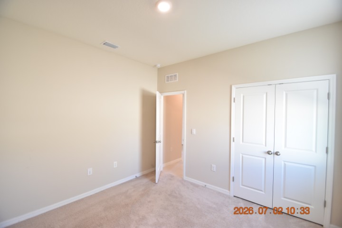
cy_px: 114
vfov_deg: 77.3
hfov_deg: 100.4
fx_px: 142
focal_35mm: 15
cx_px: 171
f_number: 3.5
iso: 800
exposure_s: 1/60
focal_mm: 10
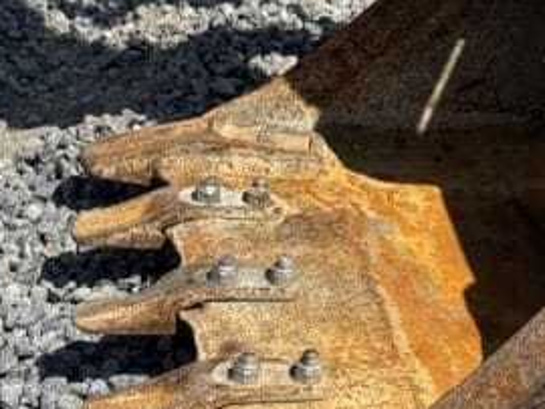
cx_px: 662
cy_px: -63
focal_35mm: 160
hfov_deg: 12.1
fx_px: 2521
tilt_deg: -21.9
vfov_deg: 9.2
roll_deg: +0.4
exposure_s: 1/4608
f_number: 1.78
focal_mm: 6.76
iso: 64
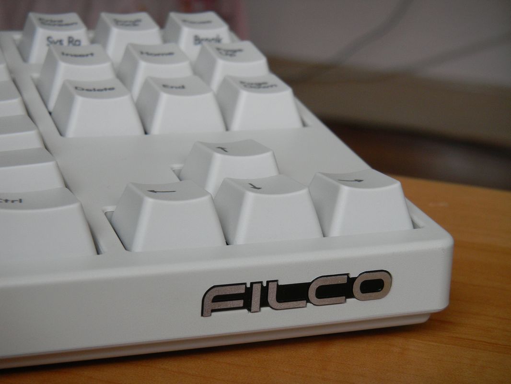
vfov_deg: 17.8
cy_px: 192
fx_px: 1226
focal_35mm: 83
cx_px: 256
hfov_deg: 23.6
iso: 138
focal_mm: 14.9
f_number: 4.8
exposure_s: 1/59.8
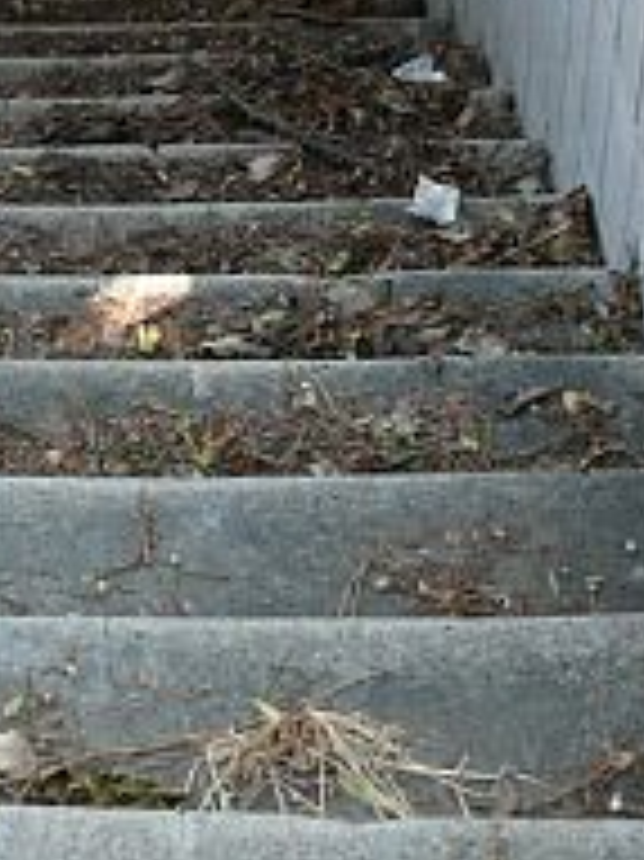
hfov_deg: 13.3
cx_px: 18
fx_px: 2732
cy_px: -410
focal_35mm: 110
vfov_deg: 16.4
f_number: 2.8
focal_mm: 7.4
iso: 100
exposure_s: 1/100
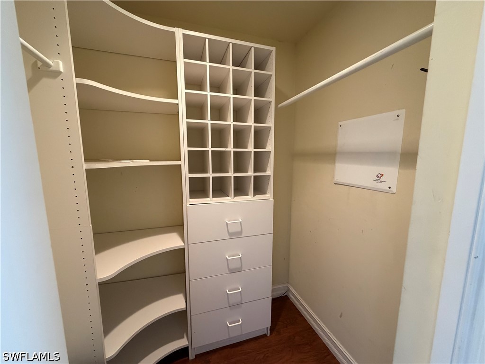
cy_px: 182
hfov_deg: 102.1
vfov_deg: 85.7
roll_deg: +0.5
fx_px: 196
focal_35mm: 14
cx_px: 242
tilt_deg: -8.4
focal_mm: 2.22
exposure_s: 1/60
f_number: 2.2
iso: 500
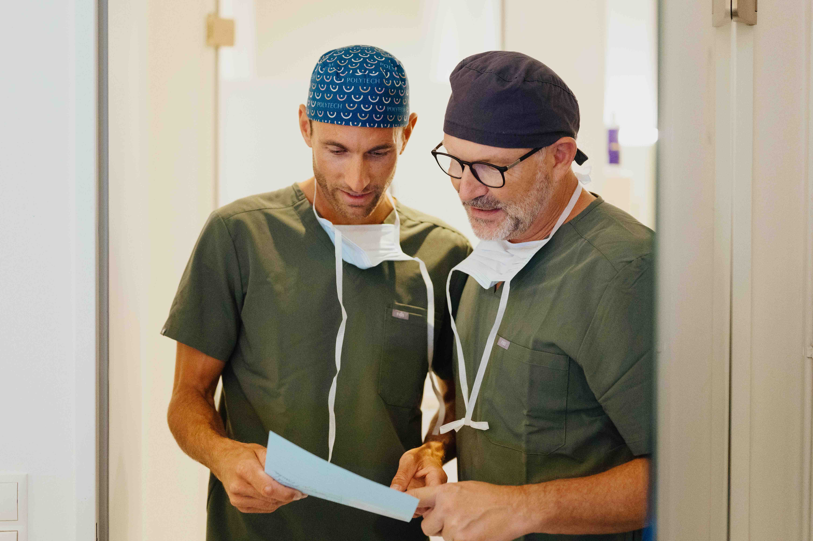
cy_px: 270
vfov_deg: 27.0
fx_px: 1128
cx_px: 406
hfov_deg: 39.6
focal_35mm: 50
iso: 5000
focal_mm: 50
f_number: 2.2
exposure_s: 1/400
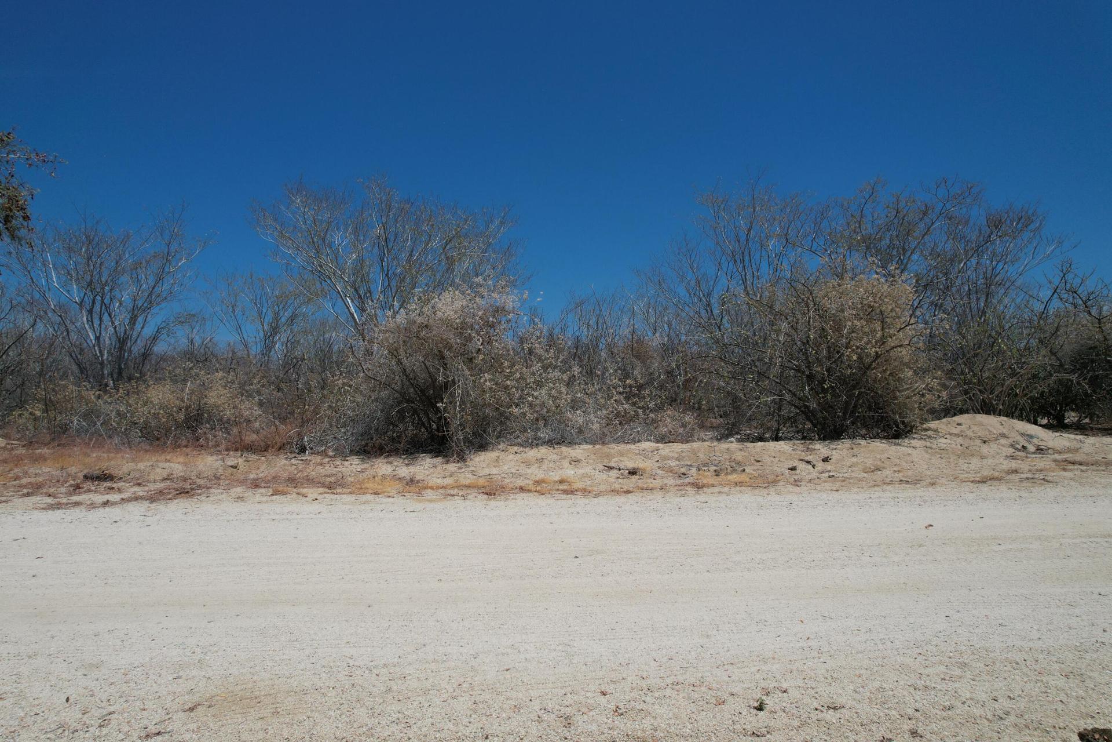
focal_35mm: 22
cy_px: 371
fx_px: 680
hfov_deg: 78.6
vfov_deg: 57.2
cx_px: 556
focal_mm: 8.38
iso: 110
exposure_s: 1/5000
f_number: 2.8
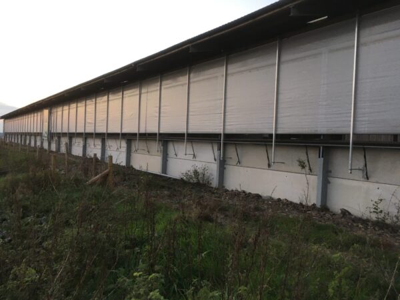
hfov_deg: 61.7
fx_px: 335
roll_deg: -3.0
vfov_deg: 48.2
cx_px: 200
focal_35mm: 29
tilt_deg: -1.7
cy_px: 150
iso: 25
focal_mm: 4.15
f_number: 2.2
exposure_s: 1/33
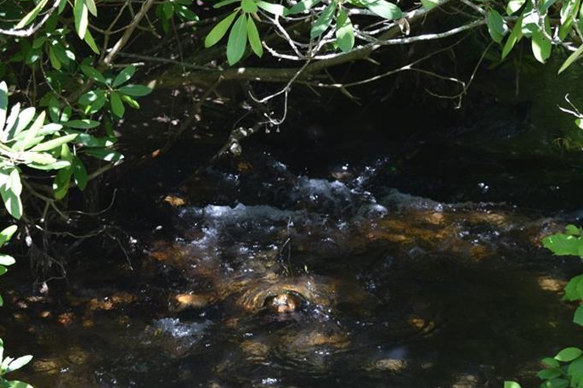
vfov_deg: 14.5
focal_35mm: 94
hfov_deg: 21.7
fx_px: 1522
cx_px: 301
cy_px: 246
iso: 400
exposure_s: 1/160
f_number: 6.3
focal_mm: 42
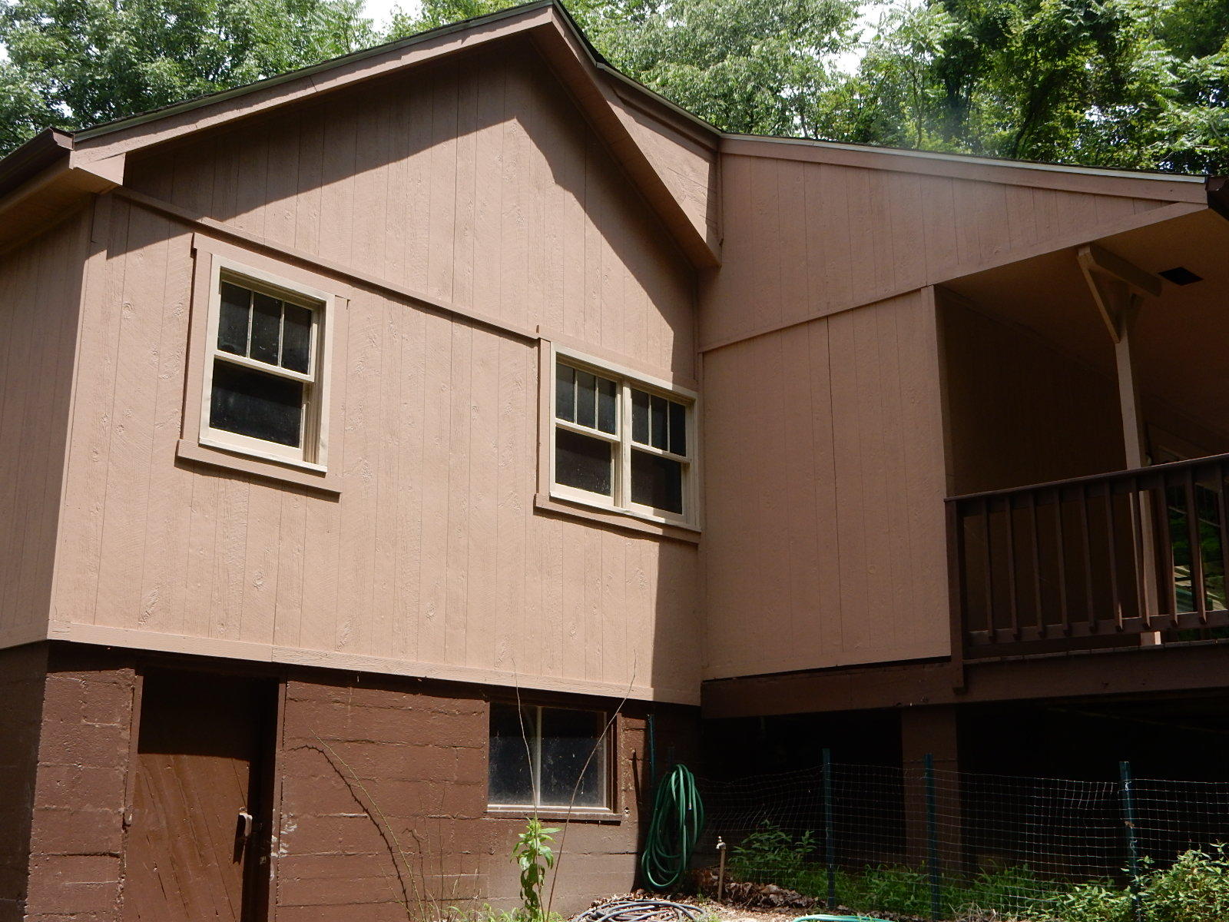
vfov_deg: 33.6
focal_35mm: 43
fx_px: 1527
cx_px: 614
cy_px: 461
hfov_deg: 43.9
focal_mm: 7.6
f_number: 4.2
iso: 125
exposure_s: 1/500
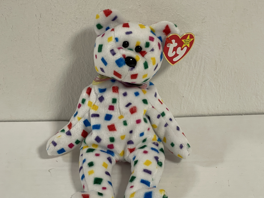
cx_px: 107
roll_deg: +1.8
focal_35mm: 78
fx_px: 595
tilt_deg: -30.9
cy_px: 115
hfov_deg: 25.0
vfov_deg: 18.9
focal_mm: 7.5
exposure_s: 1/50
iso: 125
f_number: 2.2
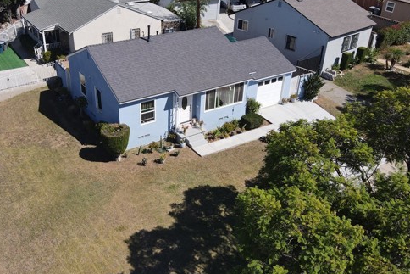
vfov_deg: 40.0
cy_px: 128
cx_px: 170
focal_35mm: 33
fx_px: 376
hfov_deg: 56.9
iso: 100
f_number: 2.8
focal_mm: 4.5
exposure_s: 1/60
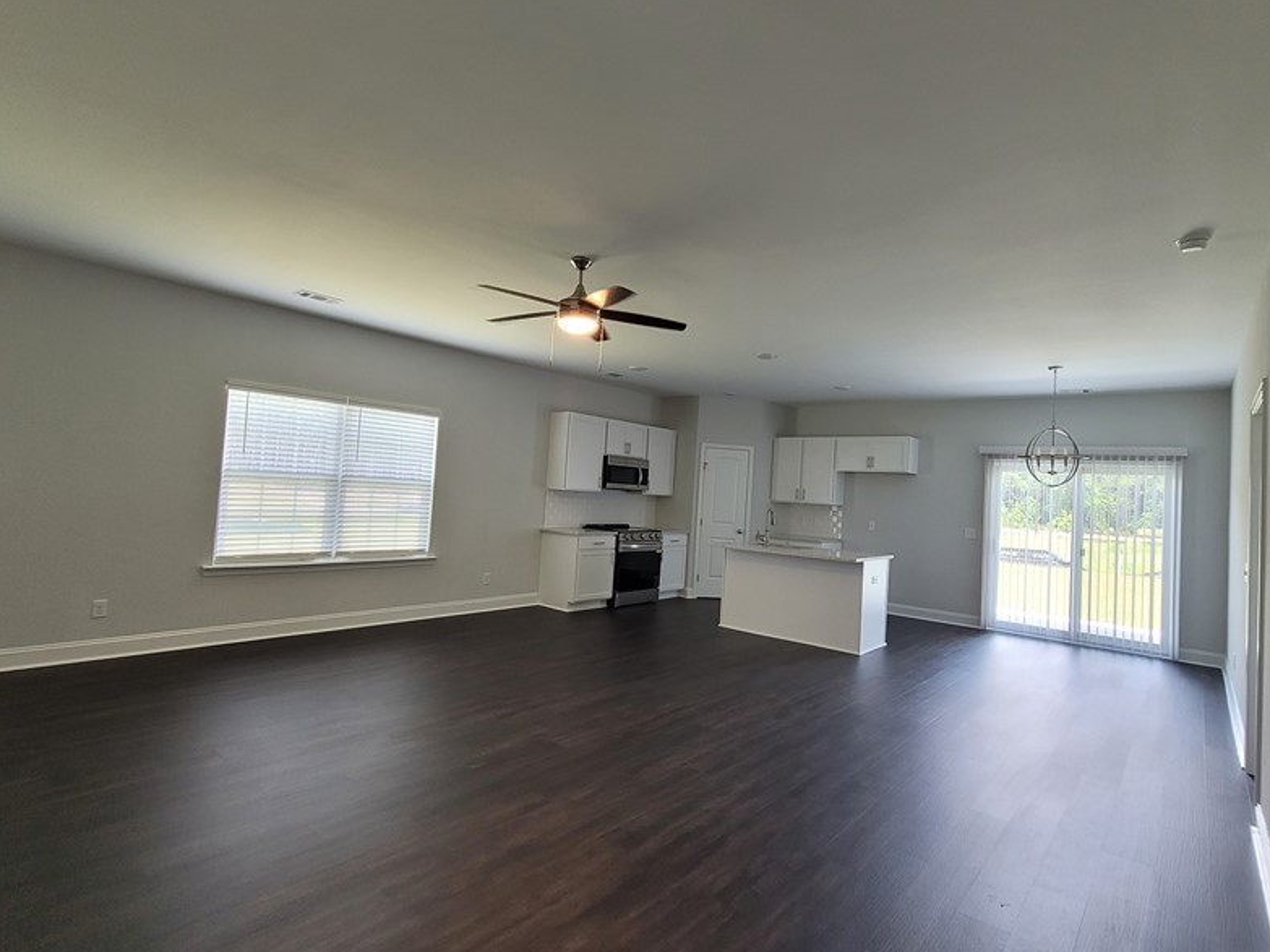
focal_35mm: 17
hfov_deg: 90.8
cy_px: 457
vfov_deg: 74.7
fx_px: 624
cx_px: 697
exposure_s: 1/60
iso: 125
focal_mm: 1.74
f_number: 2.2
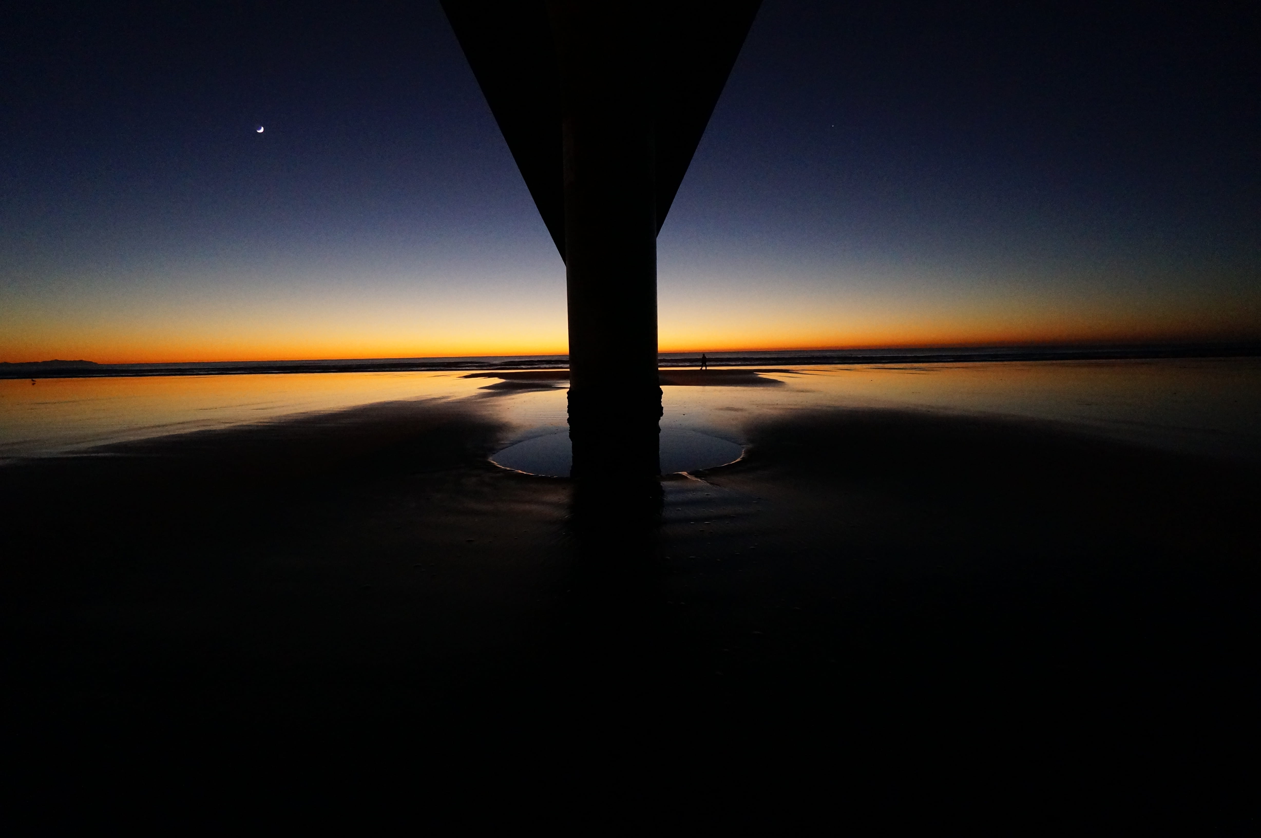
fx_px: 525
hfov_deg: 100.4
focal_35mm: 15
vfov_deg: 77.2
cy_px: 419
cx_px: 630
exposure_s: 1/50
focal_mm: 10
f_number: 4
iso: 3200
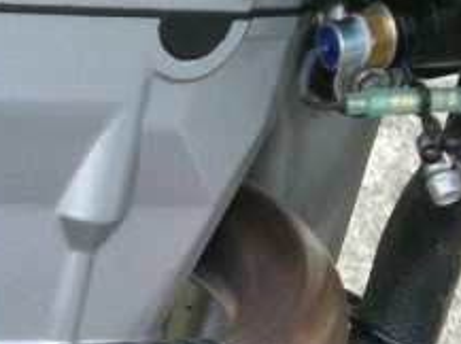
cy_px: 459
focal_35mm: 257
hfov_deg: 7.7
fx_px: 3417
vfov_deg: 5.7
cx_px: -64
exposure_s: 1/100
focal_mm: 14.49
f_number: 5
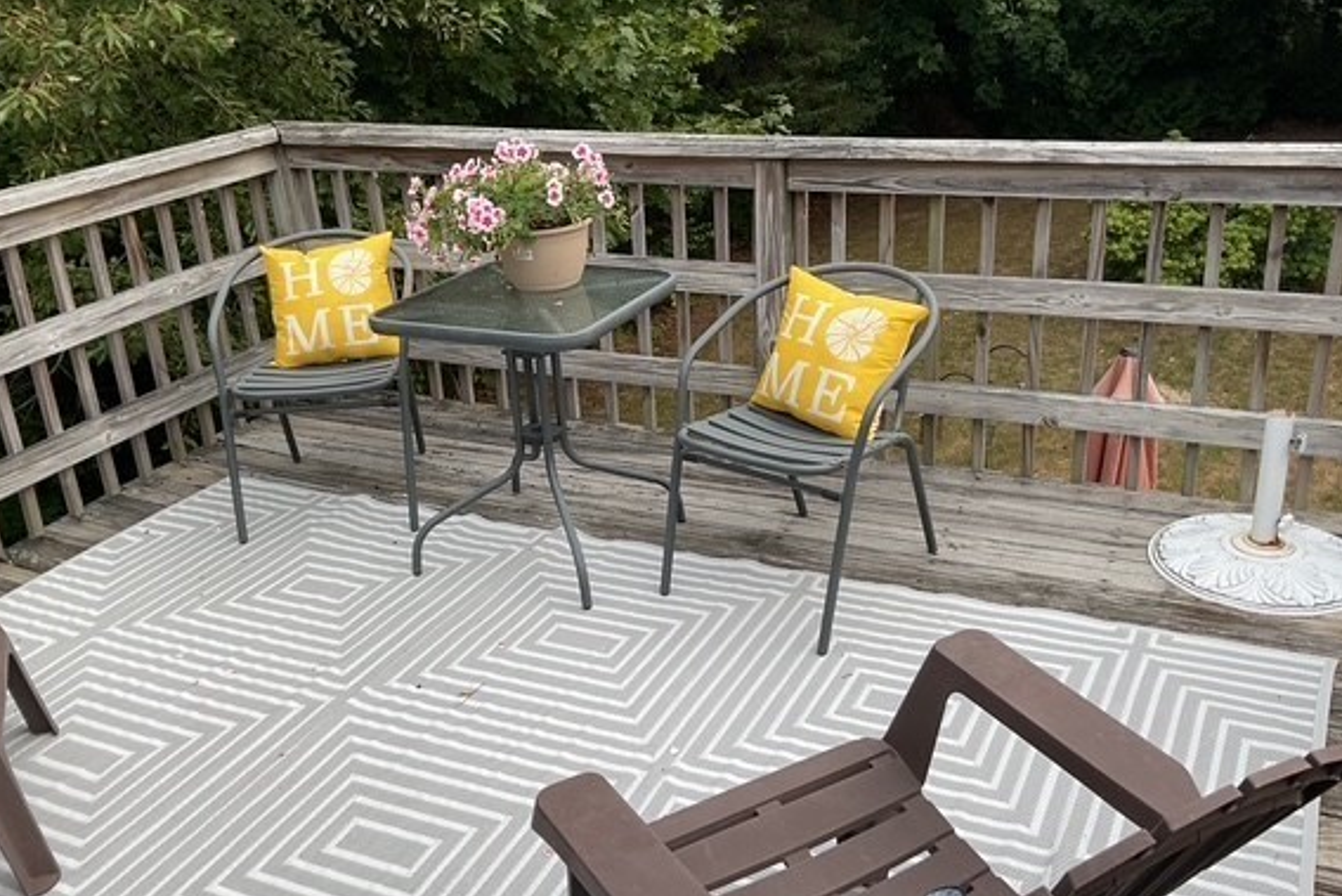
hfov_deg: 55.8
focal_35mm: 34
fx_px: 1268
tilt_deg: -23.1
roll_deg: +2.9
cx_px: 652
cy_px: 449
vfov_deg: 38.9
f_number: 1.8
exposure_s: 1/482
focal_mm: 3
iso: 16
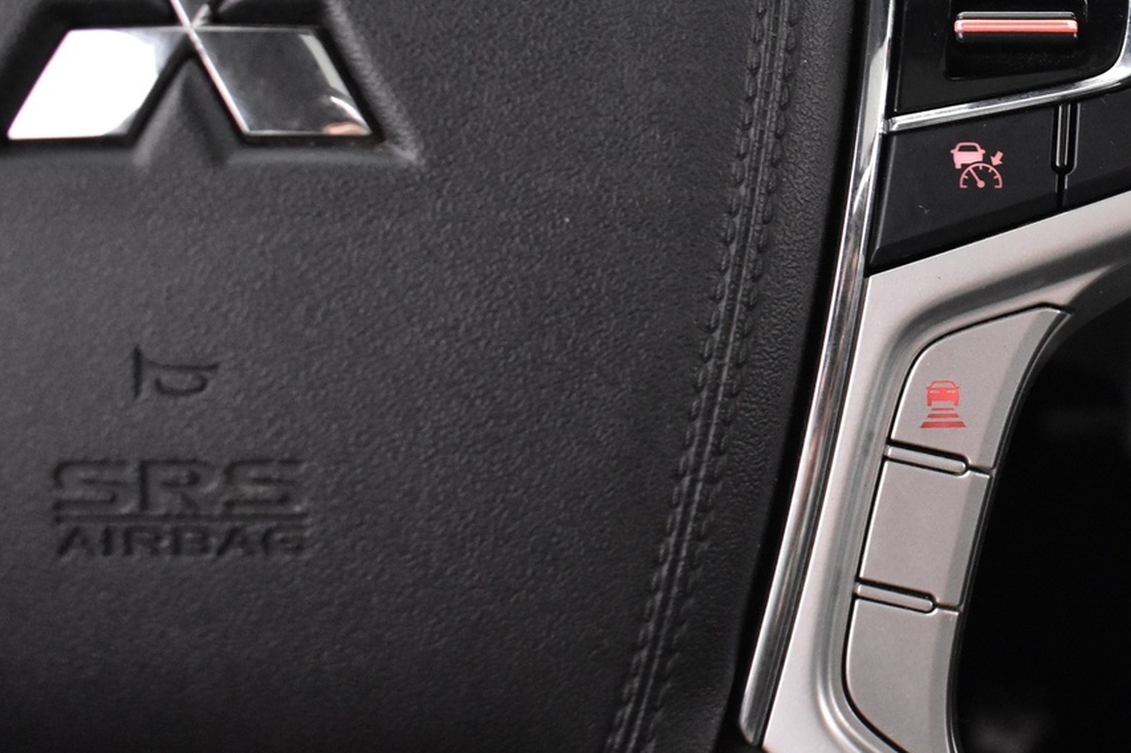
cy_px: 248
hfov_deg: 33.4
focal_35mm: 57
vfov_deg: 23.6
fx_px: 1790
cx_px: 1002
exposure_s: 1/25
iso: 3200
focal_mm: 20
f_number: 3.5
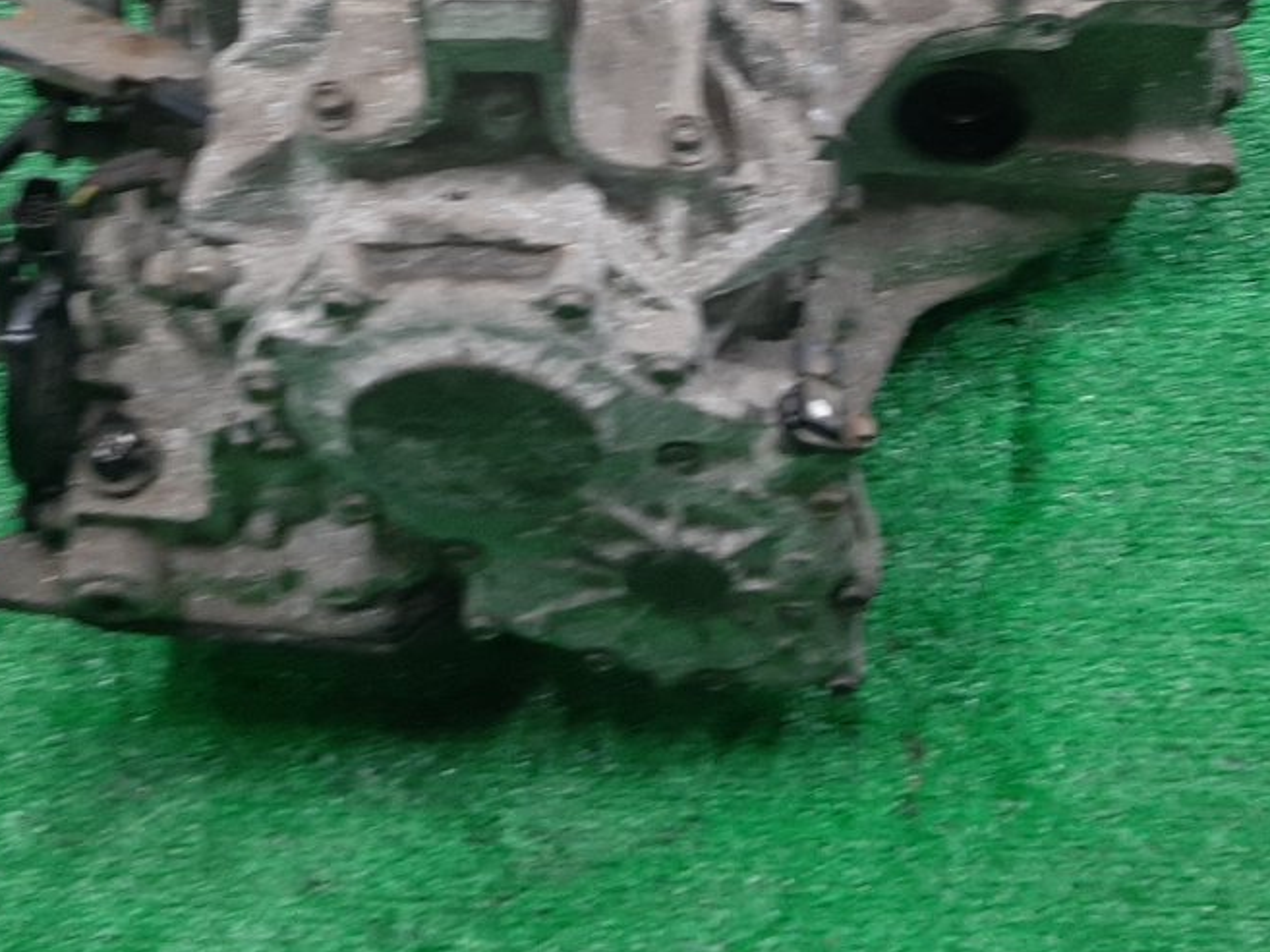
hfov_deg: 33.8
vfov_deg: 24.5
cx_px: 593
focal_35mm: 57
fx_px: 2092
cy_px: 4
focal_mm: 3.93
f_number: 1.7
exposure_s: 1/50
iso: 124
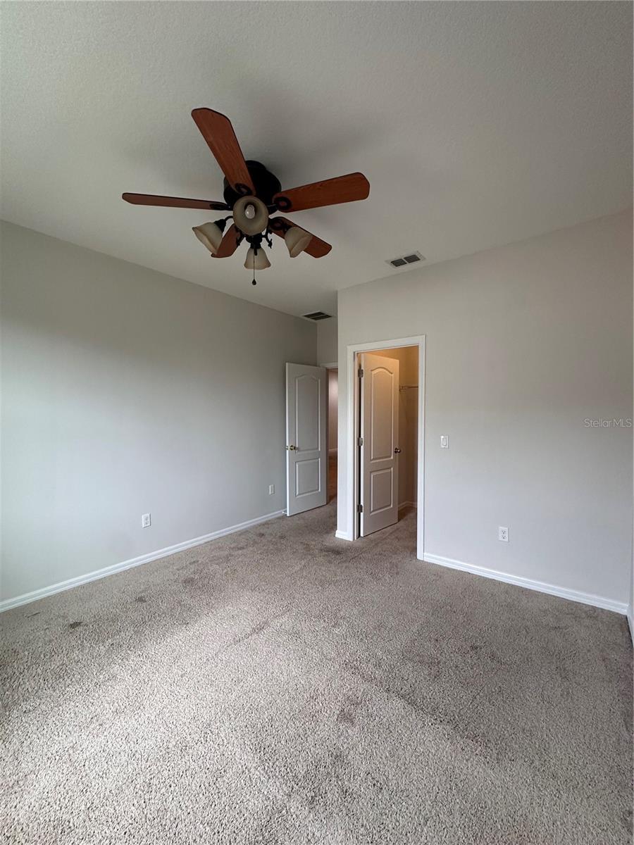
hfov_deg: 85.7
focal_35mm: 14
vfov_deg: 102.1
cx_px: 317
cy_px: 422
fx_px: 342
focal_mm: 2.22
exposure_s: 1/60
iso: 160
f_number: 2.2
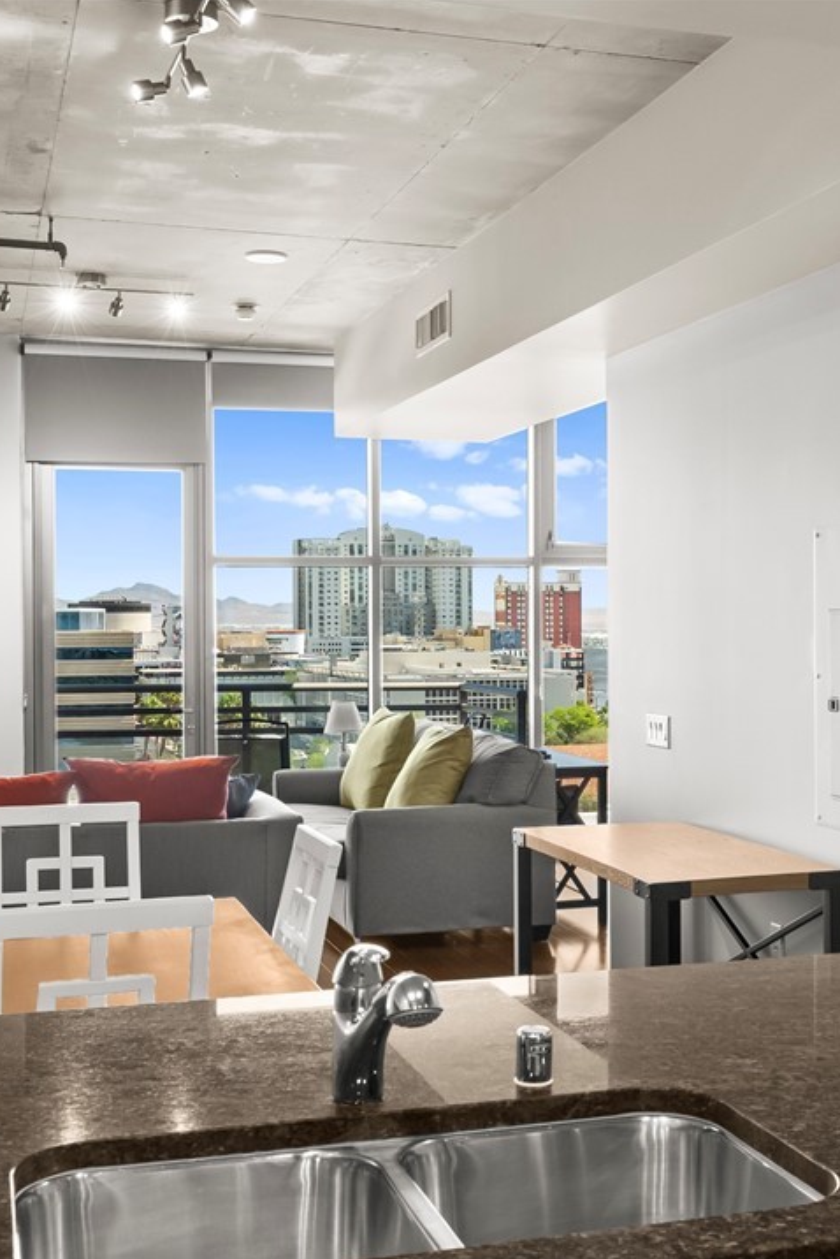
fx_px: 1643
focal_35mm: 47
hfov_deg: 28.6
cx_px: 508
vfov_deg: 41.9
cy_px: 633
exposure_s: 1/15
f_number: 8
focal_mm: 21
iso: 400
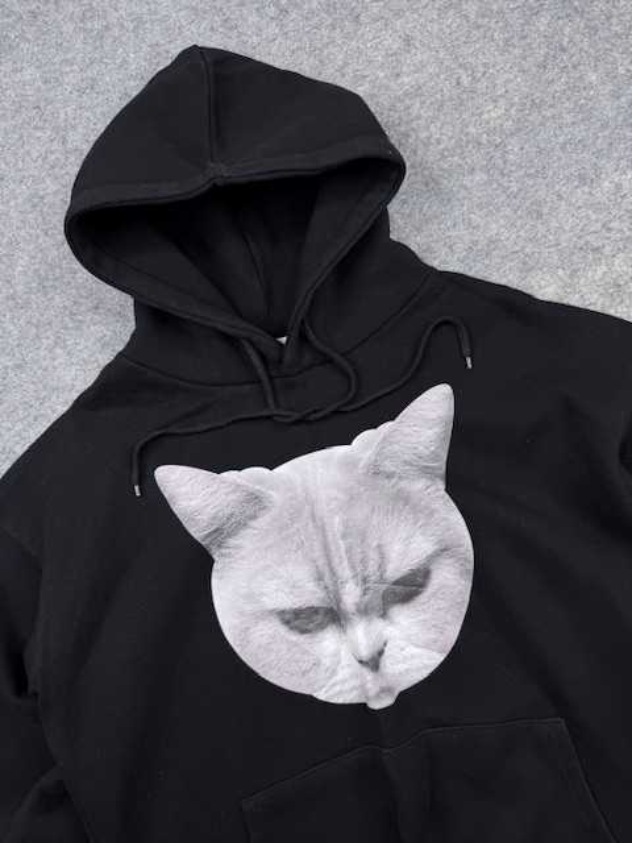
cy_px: 422
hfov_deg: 56.8
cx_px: 316
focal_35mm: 24
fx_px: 584
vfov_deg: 71.6
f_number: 1.78
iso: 64
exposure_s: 1/159
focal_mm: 6.76
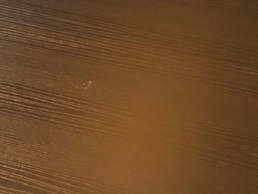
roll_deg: -0.7
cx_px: -201
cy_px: 306
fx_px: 1066
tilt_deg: -34.4
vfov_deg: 10.0
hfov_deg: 12.6
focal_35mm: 143
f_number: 1.6
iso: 250
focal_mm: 5.96
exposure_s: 1/50
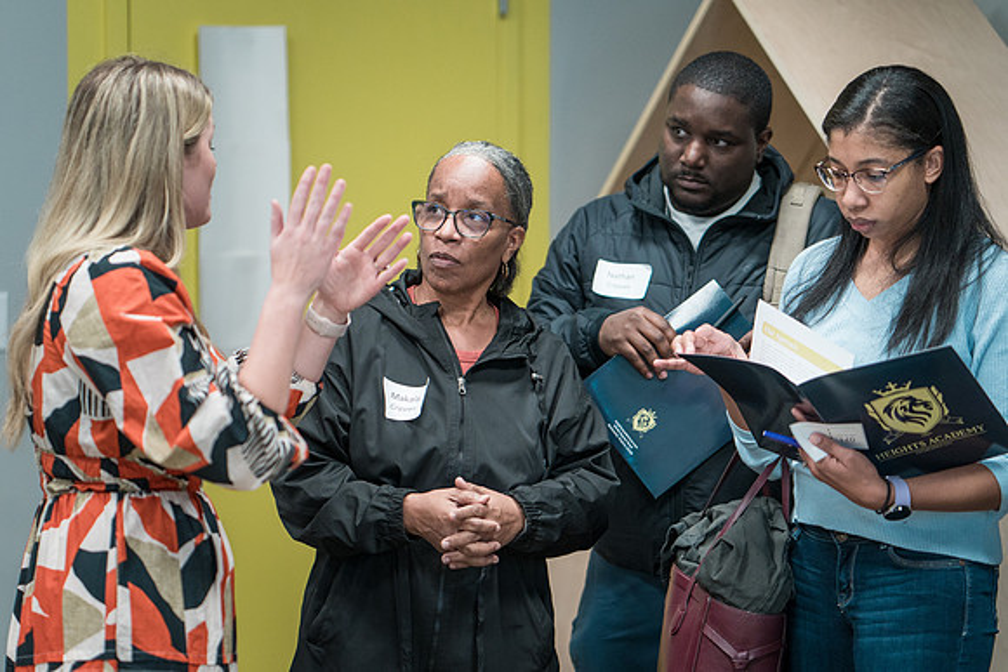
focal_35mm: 96
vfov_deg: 14.3
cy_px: 358
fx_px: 2689
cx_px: 491
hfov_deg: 21.2
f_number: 2
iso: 1600
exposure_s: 1/200
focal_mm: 85
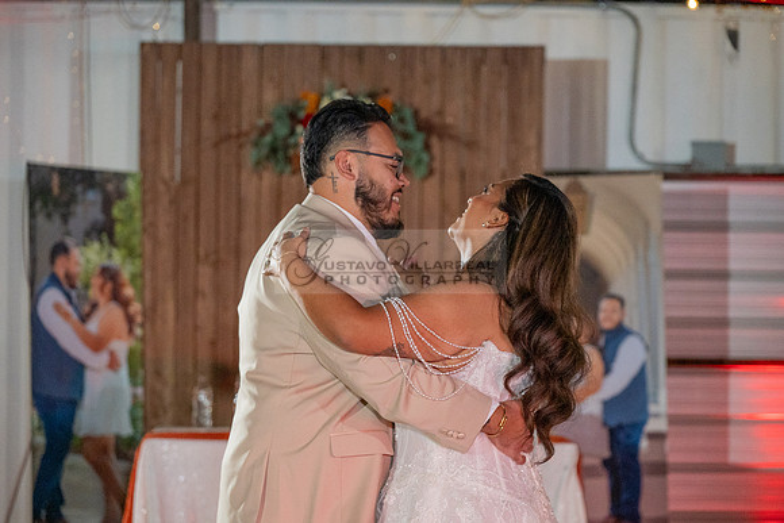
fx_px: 2368
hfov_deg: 18.8
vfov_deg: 12.6
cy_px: 262
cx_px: 392
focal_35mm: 109
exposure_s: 1/250
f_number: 4
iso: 3200
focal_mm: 102
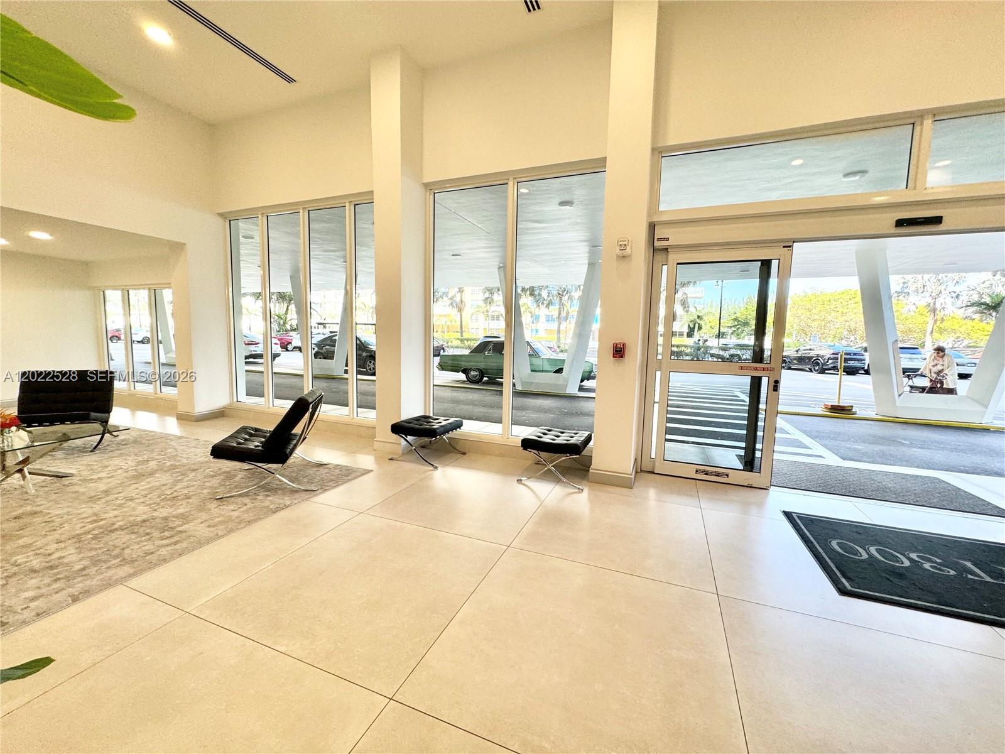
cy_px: 377
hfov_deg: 102.1
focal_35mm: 14
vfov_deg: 85.7
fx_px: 406
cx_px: 502
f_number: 2.2
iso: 100
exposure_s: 1/120
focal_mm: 2.22
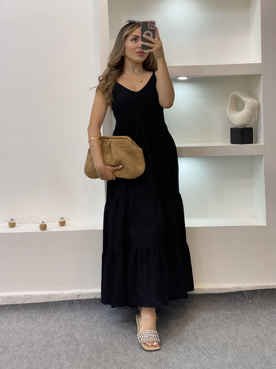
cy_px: 184
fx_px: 553
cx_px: 138
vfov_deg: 36.8
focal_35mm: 52
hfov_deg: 28.0
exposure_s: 1/100
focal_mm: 6
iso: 100
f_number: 2
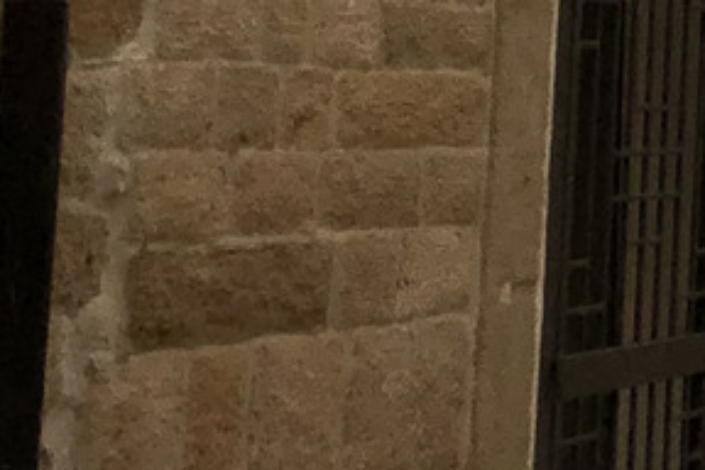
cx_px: 1856
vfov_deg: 8.3
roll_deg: +1.4
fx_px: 3172
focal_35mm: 162
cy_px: -179
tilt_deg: +5.5
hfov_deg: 10.4
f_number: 1.8
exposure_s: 1/2114
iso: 20
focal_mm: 4
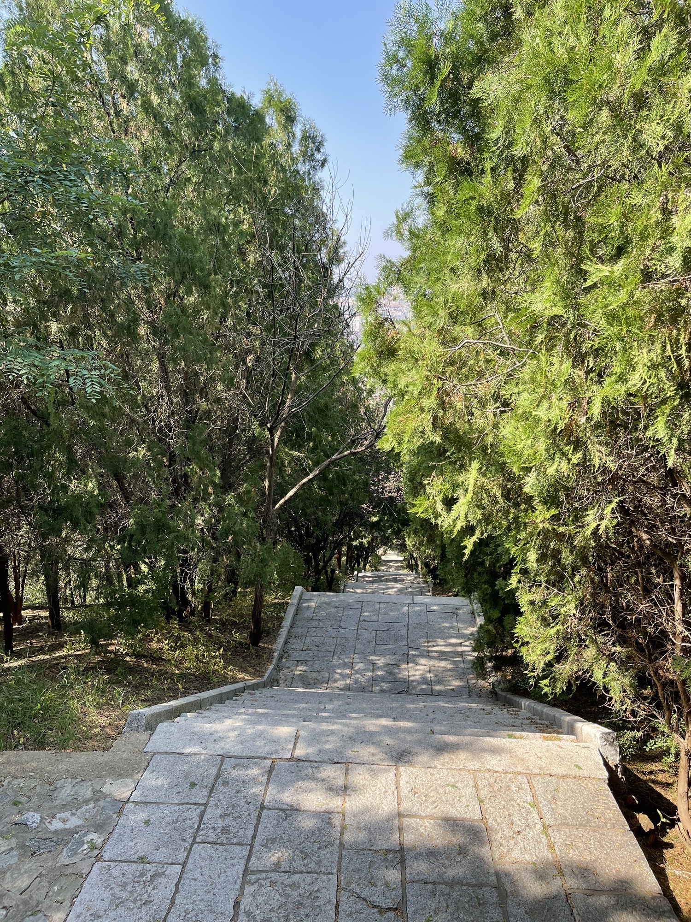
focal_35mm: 26
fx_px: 692
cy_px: 461
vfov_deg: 67.3
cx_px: 346
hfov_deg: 53.1
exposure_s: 1/618
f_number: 1.6
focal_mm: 5.1
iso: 32
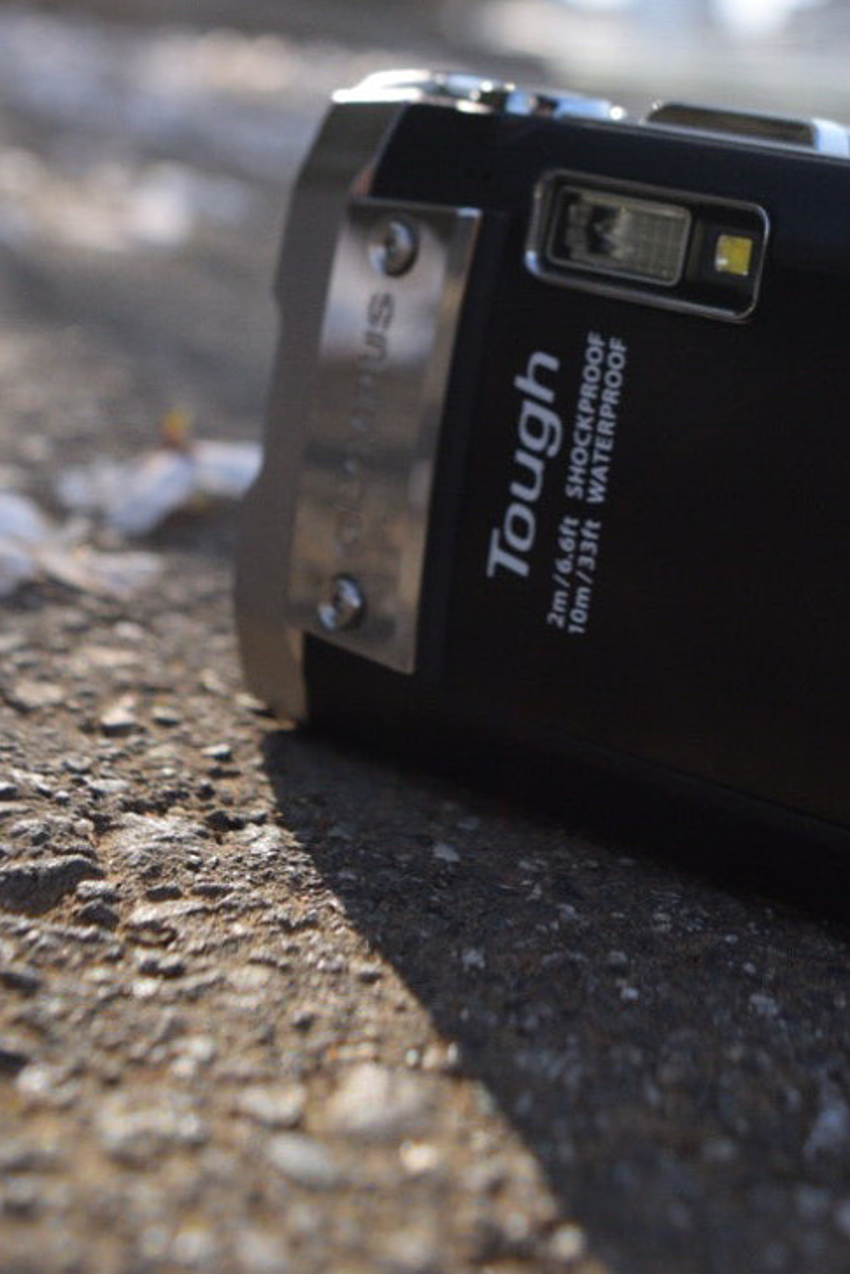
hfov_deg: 20.5
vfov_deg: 29.4
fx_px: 2336
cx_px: 613
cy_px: 163
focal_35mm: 66
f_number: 4
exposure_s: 1/1250
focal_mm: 20
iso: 400
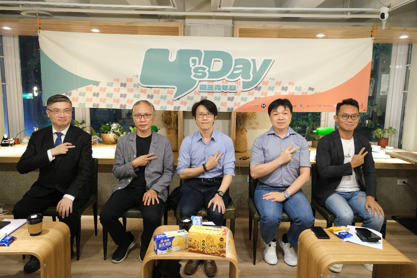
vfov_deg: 47.9
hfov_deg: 67.4
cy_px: 139
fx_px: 313
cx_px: 208
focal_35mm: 27
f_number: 2.8
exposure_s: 1/100
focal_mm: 18
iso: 2000
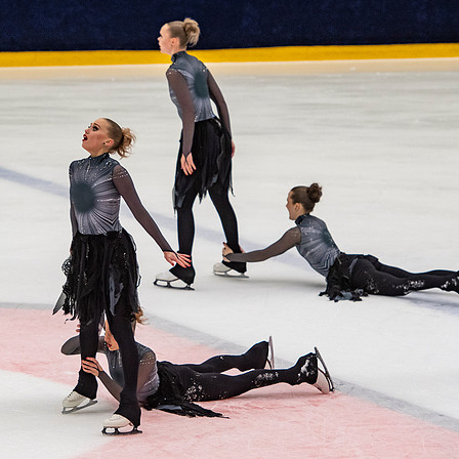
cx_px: 98
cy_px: 234
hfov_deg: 5.9
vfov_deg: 5.9
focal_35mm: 299
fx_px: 4486
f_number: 4
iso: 720
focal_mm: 135
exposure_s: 1/500
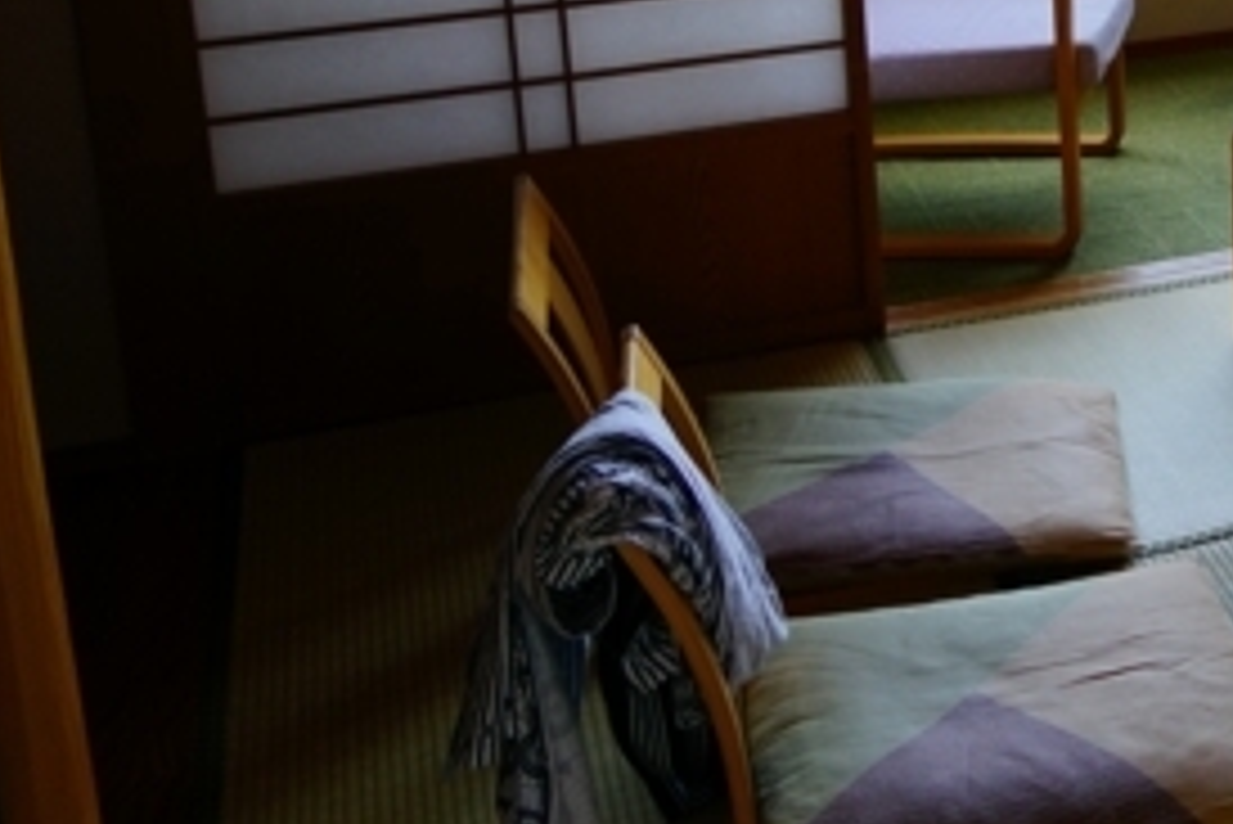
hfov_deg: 25.0
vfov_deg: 18.6
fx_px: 2399
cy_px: -117
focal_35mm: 70
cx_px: 1602
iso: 320
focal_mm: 24
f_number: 4
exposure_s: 1/60
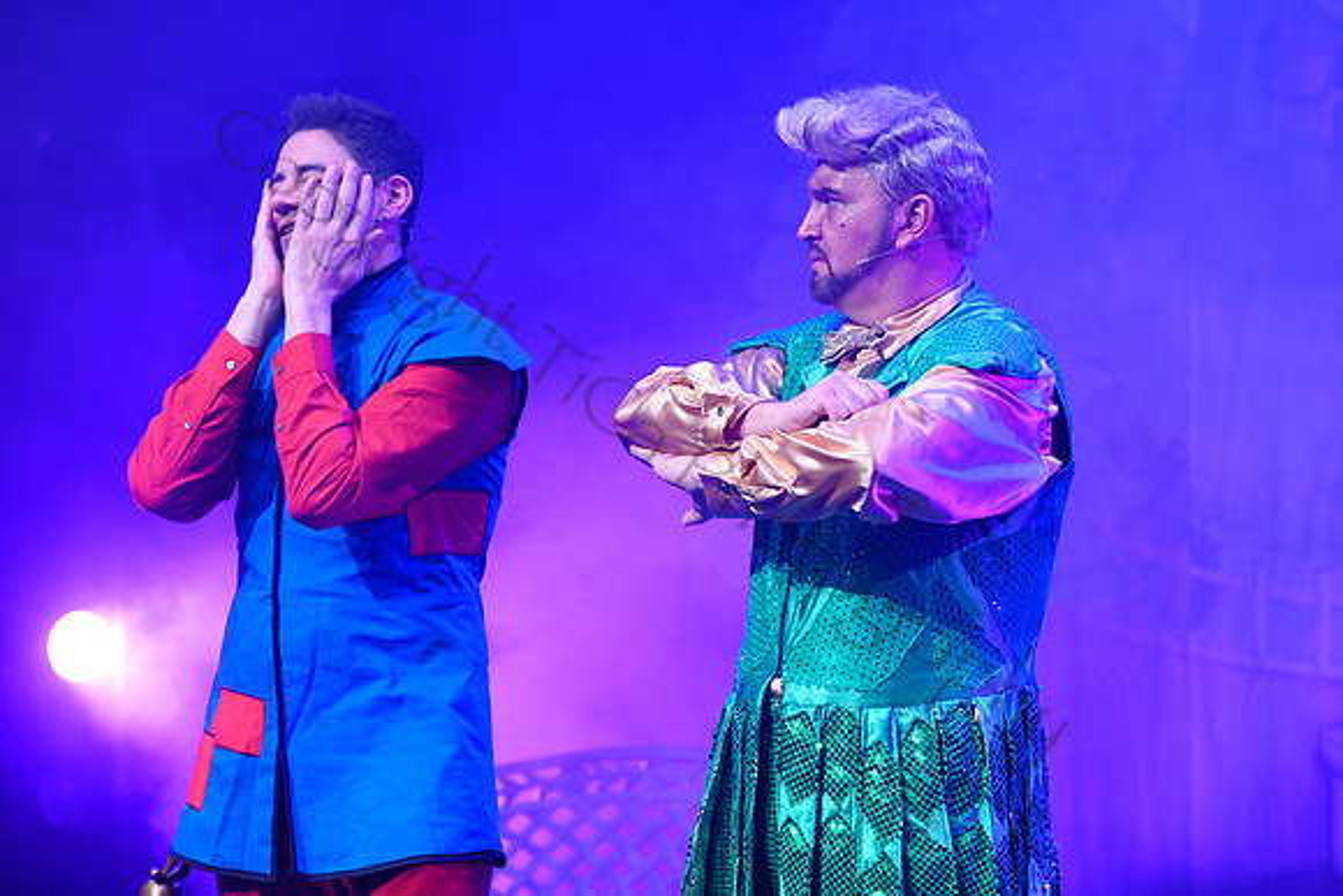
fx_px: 5224
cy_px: 448
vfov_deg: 9.8
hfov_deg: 14.7
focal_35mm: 140
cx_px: 672
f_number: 4
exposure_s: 1/100
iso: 1000
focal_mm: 140
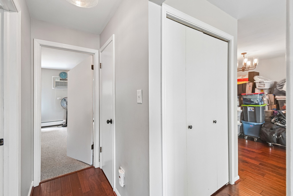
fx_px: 122
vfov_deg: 77.3
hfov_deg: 100.4
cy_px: 98
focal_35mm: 15
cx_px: 146
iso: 400
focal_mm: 10
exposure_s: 1/10
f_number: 8
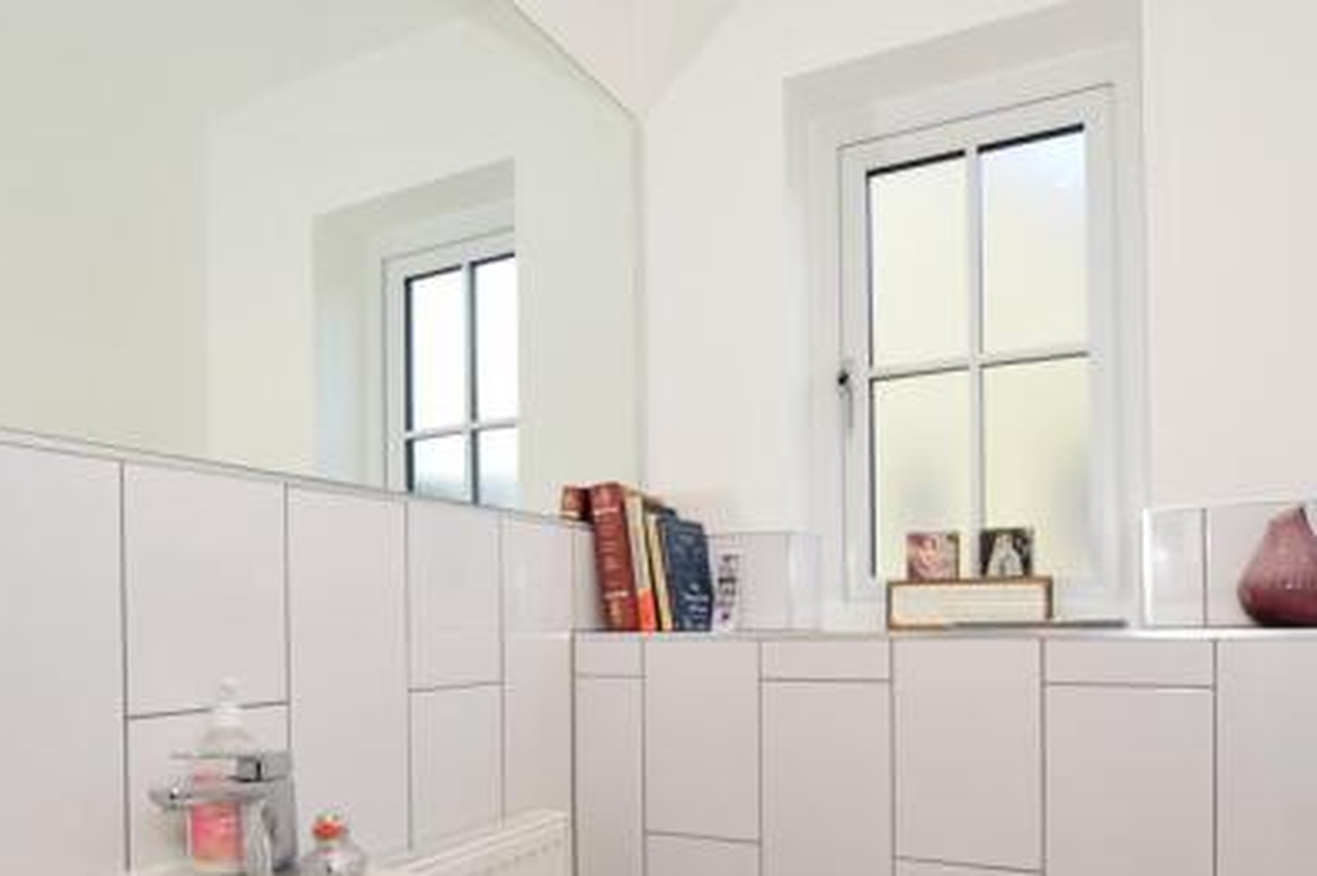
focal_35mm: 25
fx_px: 914
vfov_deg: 49.7
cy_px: 624
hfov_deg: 71.6
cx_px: 648
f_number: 6.3
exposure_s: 1/200
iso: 400
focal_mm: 10
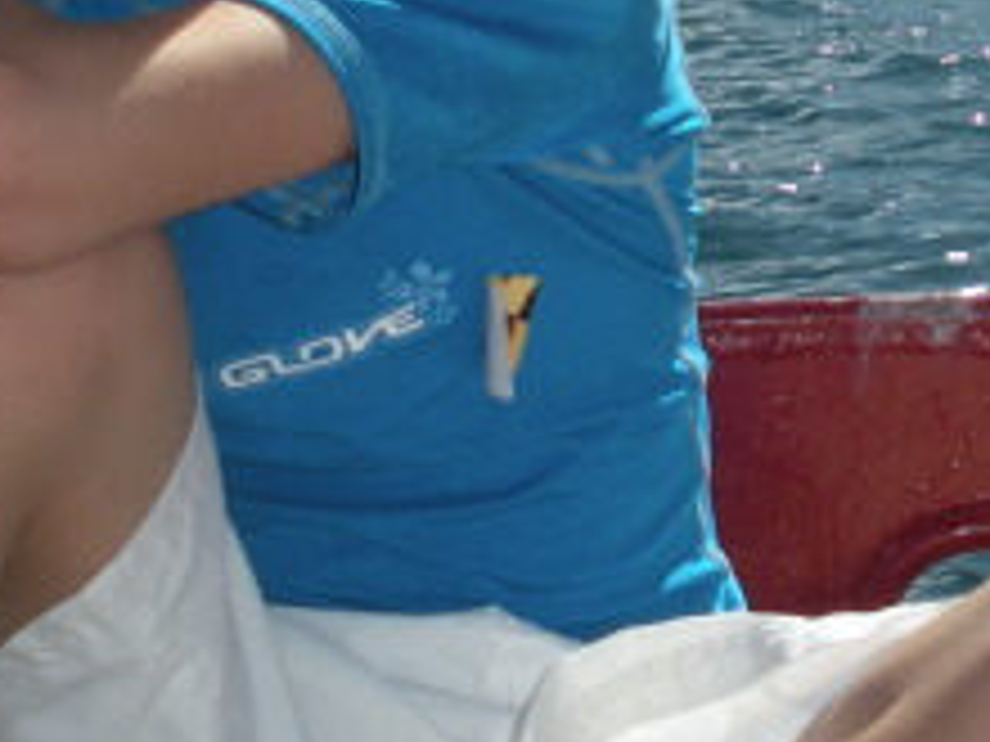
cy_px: -198
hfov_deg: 14.5
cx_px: 1228
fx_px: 3747
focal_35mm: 131
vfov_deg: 11.1
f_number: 3.5
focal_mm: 6.3
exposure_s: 1/1010
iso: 64
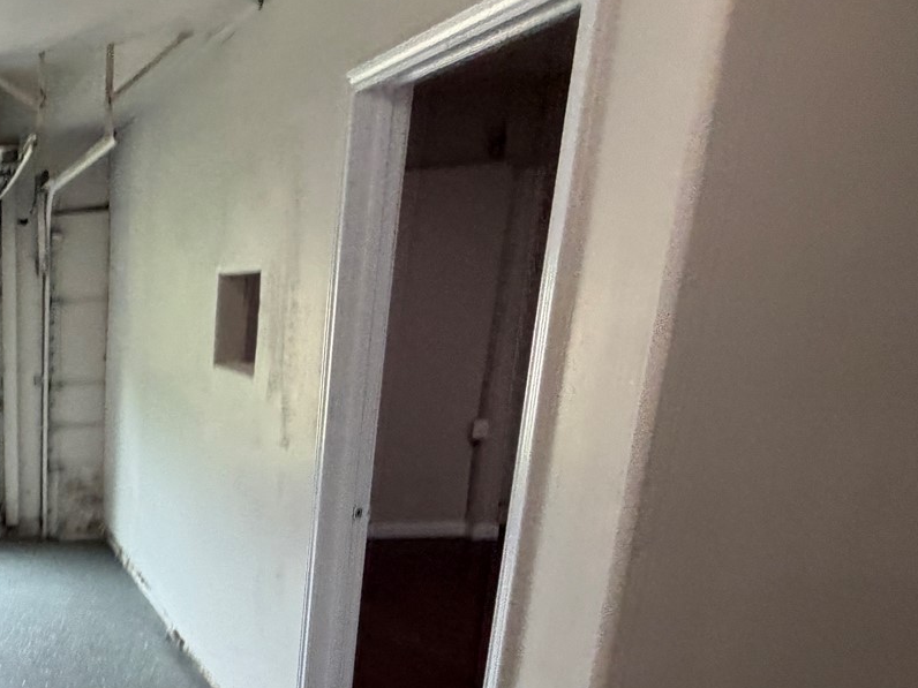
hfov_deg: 36.2
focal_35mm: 36
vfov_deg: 37.8
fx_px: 955
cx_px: -246
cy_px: 575
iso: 320
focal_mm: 2.22
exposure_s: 1/121
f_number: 2.2
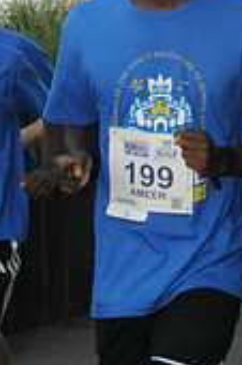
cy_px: 256
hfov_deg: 5.6
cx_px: 241
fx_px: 2475
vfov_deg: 8.4
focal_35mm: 245
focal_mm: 48
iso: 800
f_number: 14
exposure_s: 1/250
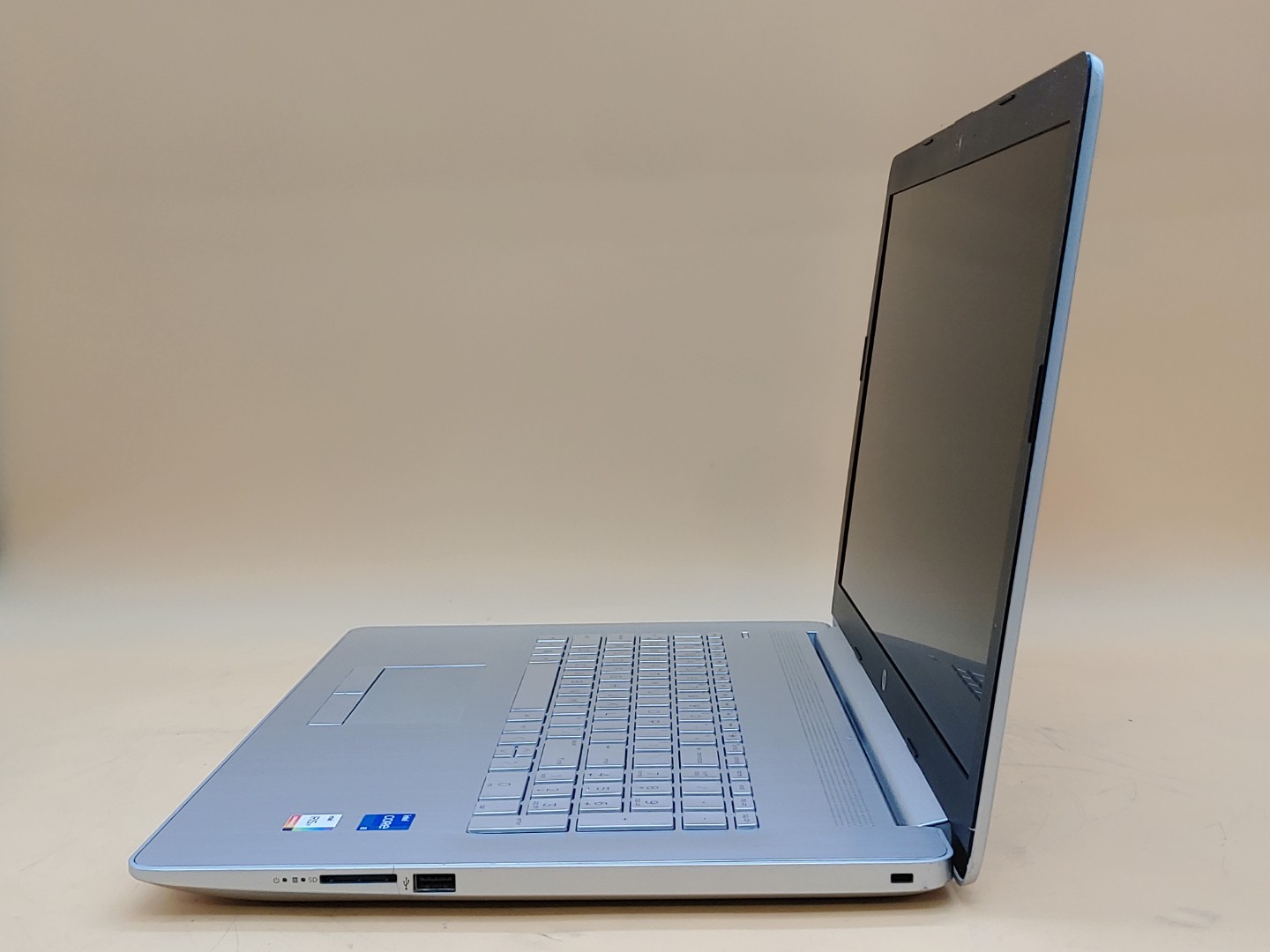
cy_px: 476
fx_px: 1614
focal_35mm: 44
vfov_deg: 32.9
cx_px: 635
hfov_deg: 42.9
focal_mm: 4.36
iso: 50
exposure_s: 1/123
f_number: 1.8
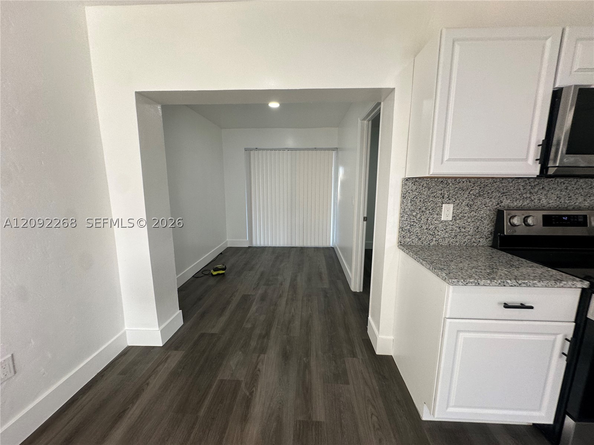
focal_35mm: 14
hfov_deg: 102.1
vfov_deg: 85.7
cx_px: 297
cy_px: 222
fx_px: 240
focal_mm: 2.22
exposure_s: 1/120
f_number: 2.2
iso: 100
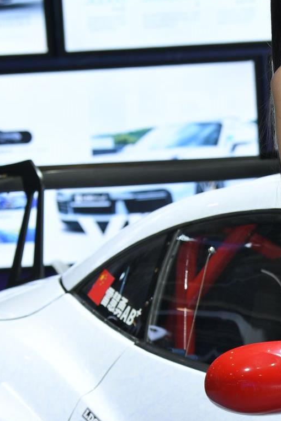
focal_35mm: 227
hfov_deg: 6.0
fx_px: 2659
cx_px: 418
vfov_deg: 9.0
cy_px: 359
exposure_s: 1/200
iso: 400
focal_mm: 70
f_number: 4.5
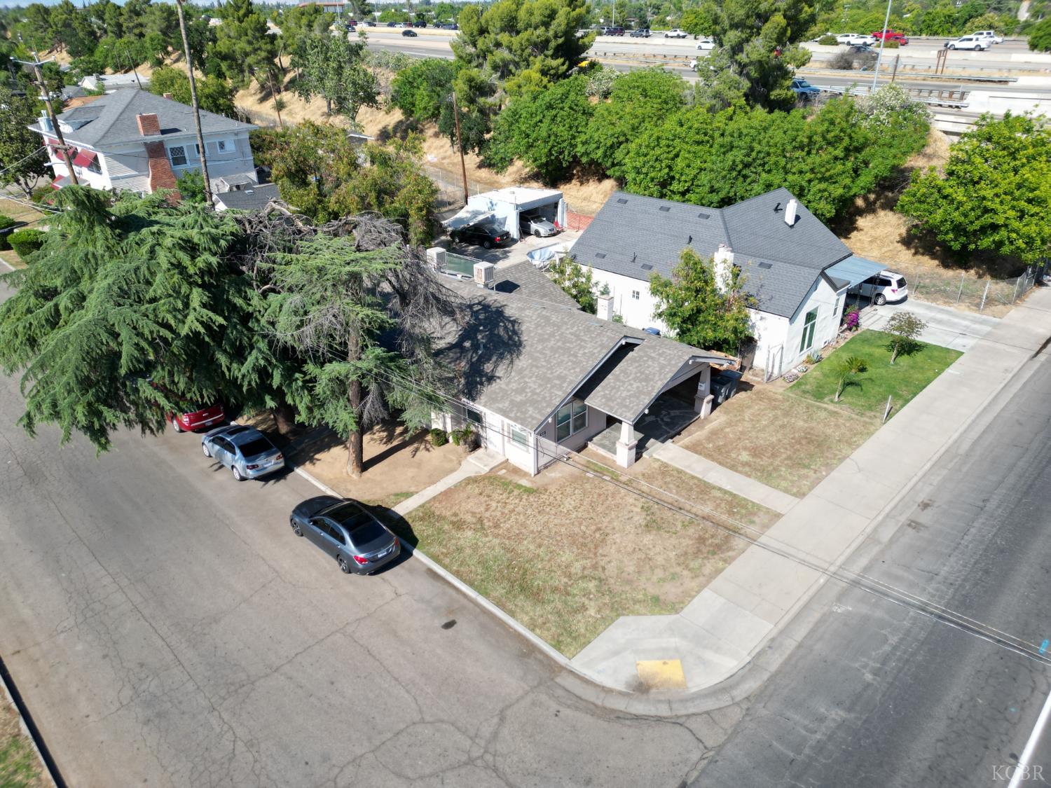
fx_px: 729
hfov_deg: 71.6
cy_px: 394
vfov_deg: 56.8
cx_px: 526
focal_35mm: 24
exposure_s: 1/2500
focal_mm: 6.72
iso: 110
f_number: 1.7
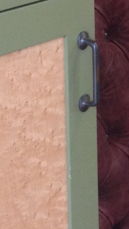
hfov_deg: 5.8
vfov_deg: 10.2
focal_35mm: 202
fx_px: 1227
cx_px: 307
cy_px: -144
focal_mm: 4.28
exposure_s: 1/20
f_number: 2.4
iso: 100
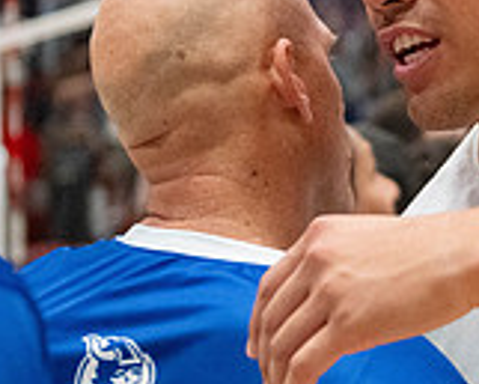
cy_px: 162
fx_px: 2298
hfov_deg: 11.7
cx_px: 524
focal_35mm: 162
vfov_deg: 9.5
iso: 6400
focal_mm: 48
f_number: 2.8
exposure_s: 1/640
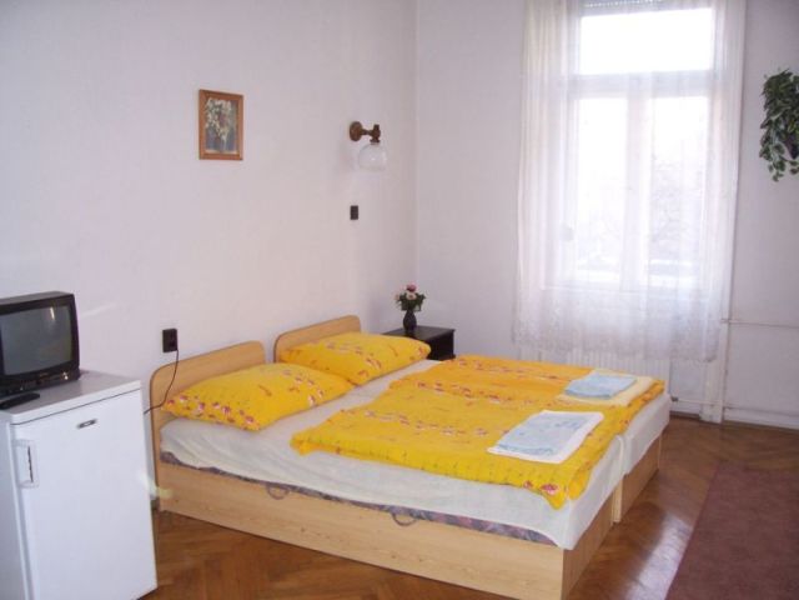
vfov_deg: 41.8
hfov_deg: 54.0
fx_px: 785
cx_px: 400
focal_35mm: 34
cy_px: 300
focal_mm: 5.6
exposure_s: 1/60
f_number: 2.7
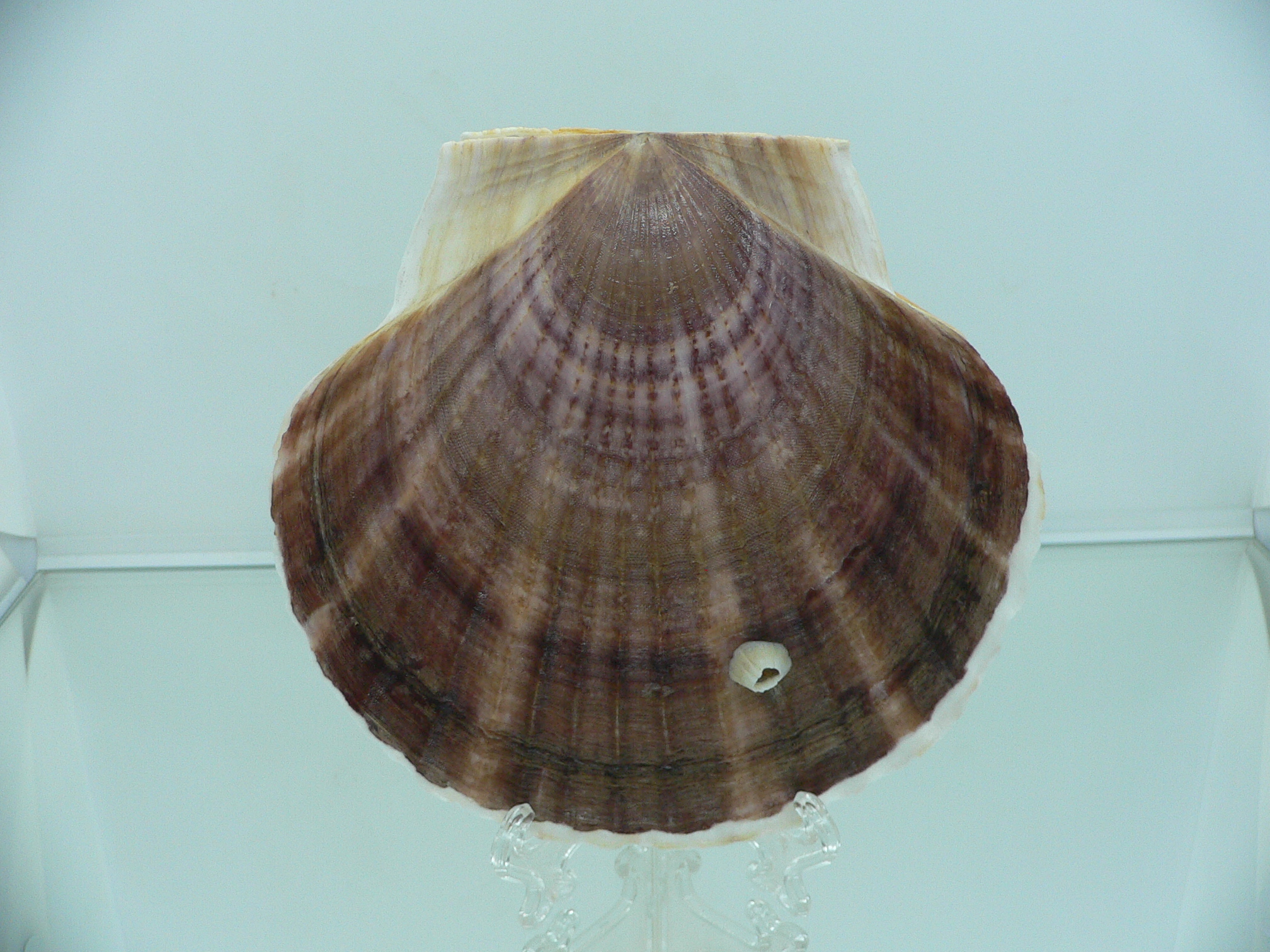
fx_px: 1284
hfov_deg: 52.6
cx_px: 635
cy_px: 476
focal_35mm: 35
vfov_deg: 40.7
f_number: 2.8
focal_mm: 4.6
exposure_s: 1/60
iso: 150
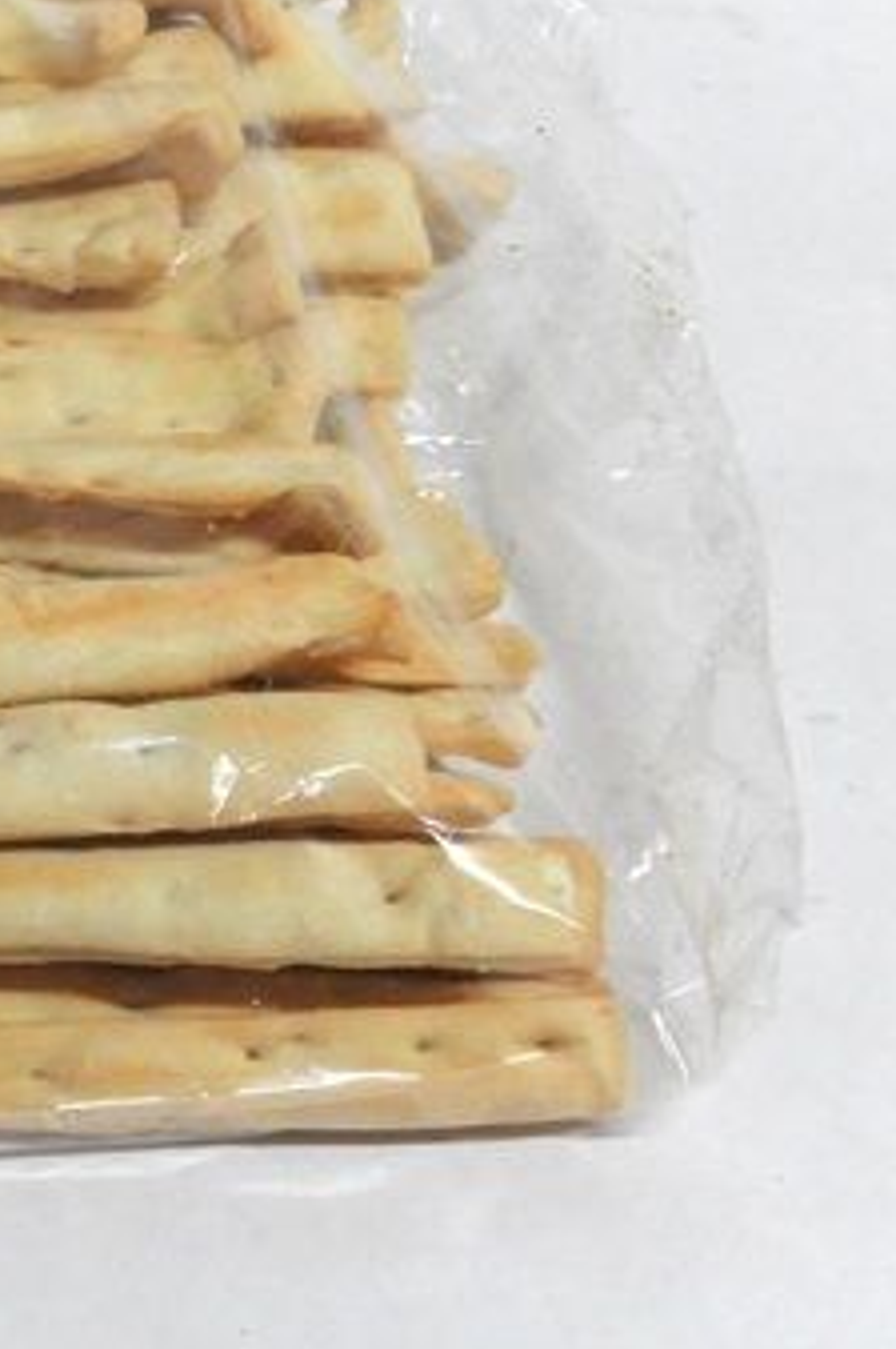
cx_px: -208
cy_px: 484
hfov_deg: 14.8
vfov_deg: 22.8
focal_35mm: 89
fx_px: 3329
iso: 400
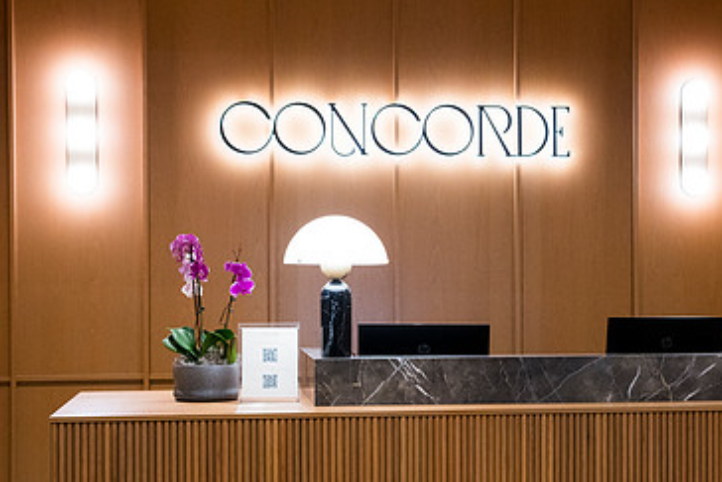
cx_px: 430
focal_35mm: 67
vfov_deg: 20.3
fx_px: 1344
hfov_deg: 30.0
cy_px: 301
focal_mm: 42
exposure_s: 1/200
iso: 2200
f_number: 3.2
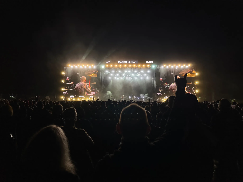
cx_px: 122
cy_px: 91
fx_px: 168
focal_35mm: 24
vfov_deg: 56.8
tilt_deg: +2.3
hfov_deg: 71.6
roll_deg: -0.9
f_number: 1.78
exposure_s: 1/564
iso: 80
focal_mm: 6.86
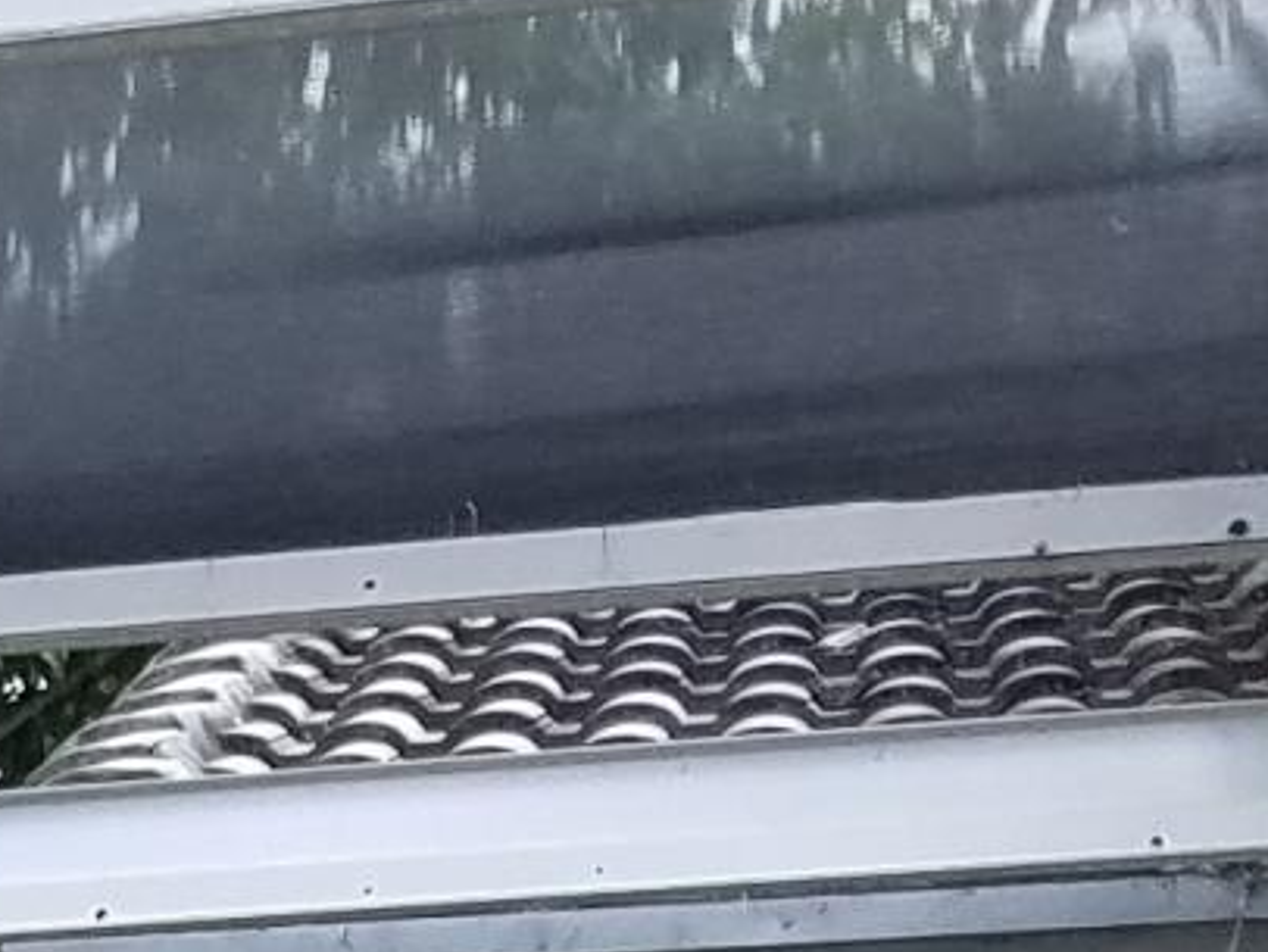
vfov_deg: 7.2
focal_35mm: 192
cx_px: -2408
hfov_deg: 8.7
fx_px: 7037
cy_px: 2478
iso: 50
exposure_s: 1/544
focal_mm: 4.2
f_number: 1.7
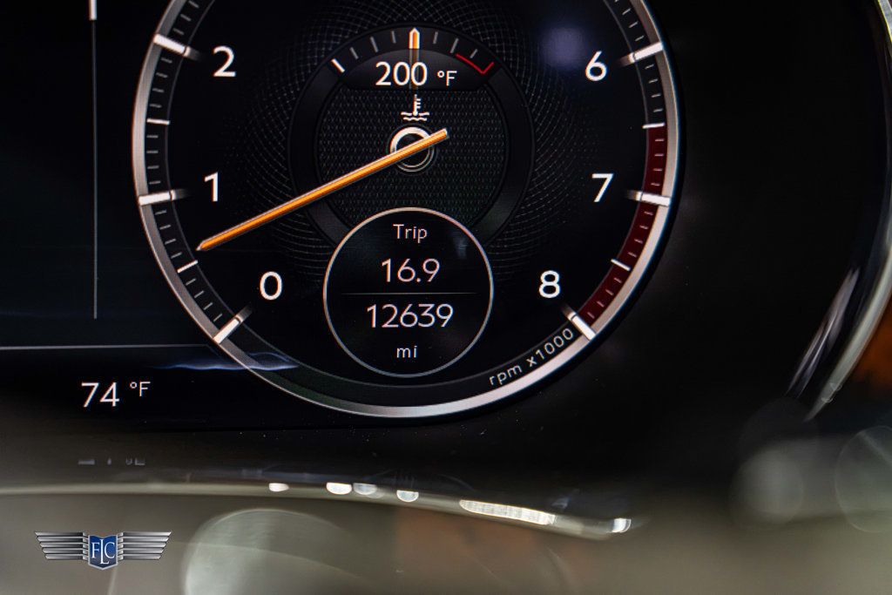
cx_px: 446
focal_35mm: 105
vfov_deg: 13.0
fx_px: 2602
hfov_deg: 19.5
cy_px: 298
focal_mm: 105
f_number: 4
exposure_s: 1/125
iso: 1600
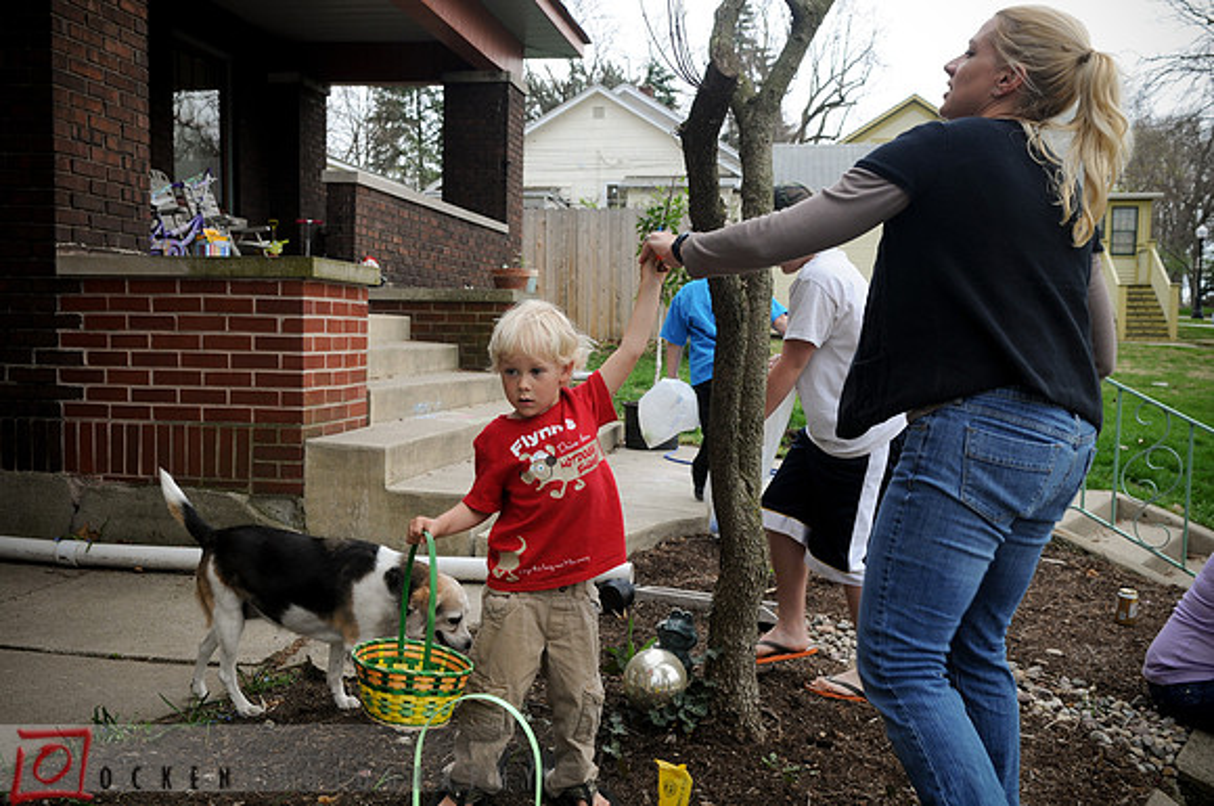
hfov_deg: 57.3
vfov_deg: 39.9
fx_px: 1111
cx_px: 607
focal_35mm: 33
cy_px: 403
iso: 200
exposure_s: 1/100
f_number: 6.3
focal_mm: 22
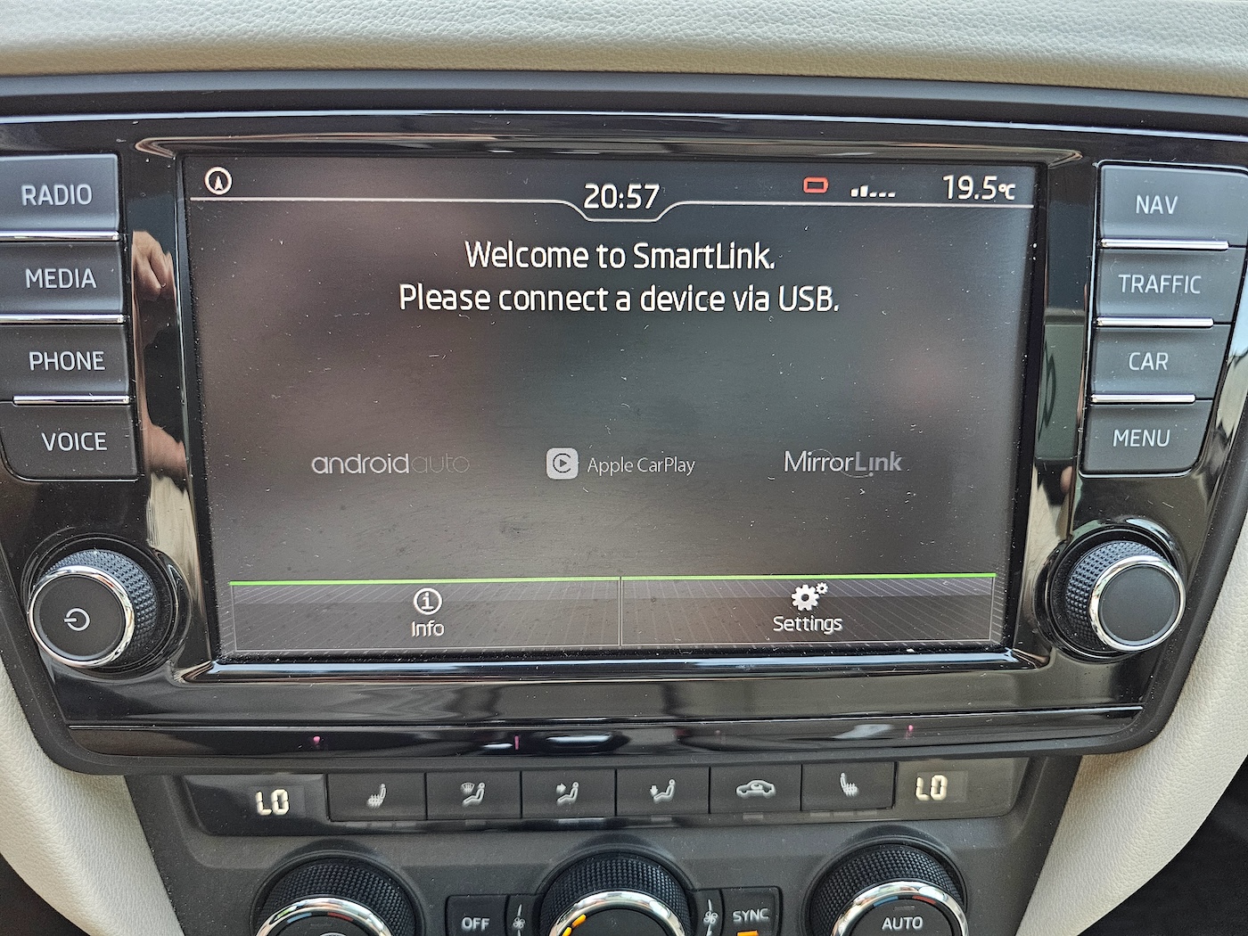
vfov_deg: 58.9
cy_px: 468
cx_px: 624
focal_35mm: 23
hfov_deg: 73.9
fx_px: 829
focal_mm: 6.3
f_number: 1.7
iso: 640
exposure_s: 1/34.4
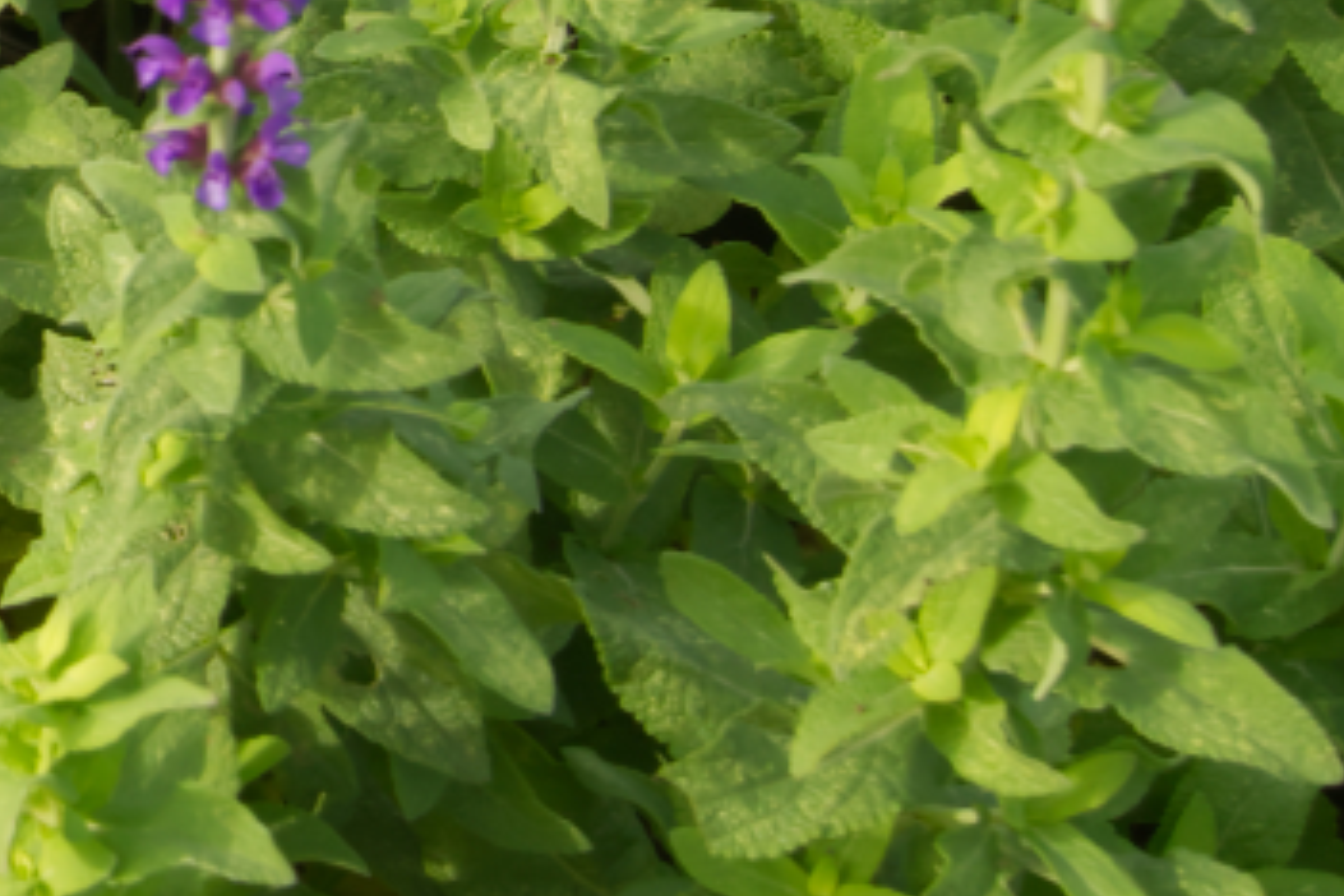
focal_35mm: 123
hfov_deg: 15.3
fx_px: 4592
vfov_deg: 10.6
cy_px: -624
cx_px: -739
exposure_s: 1/60
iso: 200
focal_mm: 24
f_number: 13
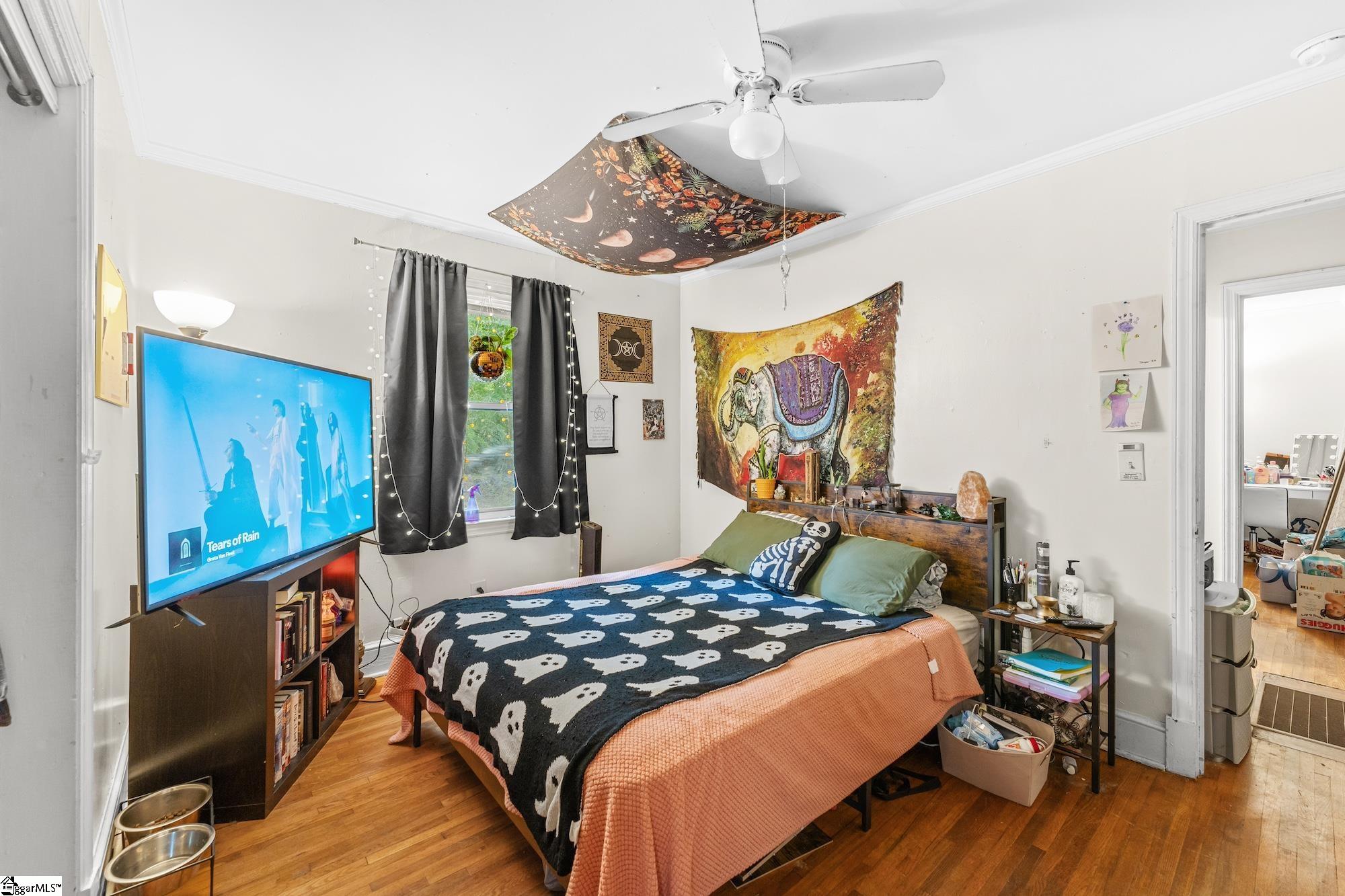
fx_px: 523
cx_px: 672
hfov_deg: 104.3
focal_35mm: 14
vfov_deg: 81.2
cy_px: 448
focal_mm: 14
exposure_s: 4
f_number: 6.3
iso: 400
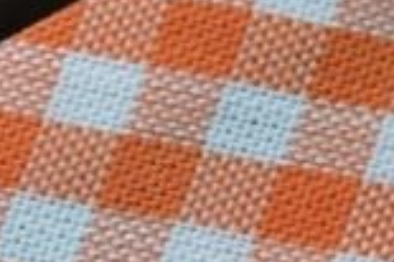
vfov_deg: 4.2
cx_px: -295
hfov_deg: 6.2
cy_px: 373
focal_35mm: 325
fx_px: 3553
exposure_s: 1/125
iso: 360
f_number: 5.6
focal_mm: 42
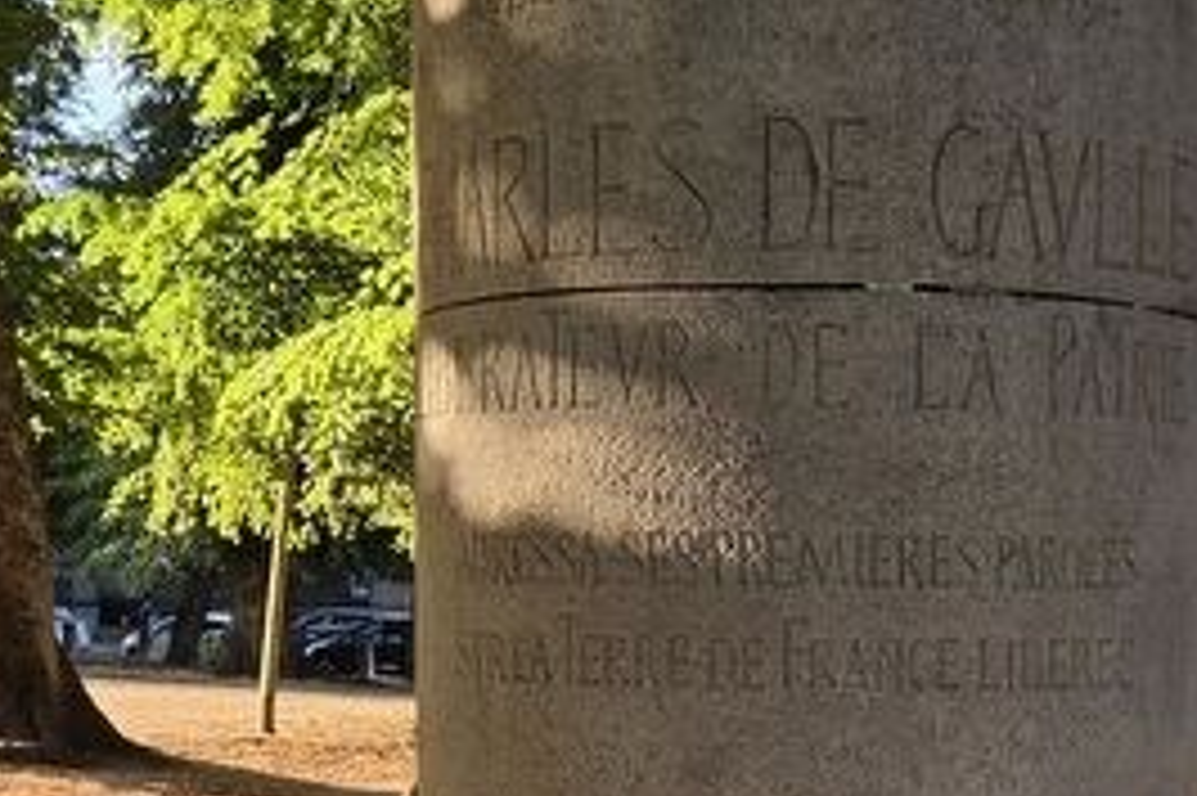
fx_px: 2392
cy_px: 711
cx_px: 828
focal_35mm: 72
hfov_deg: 27.9
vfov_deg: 18.6
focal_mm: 5.4
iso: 80
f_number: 1.8
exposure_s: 1/978
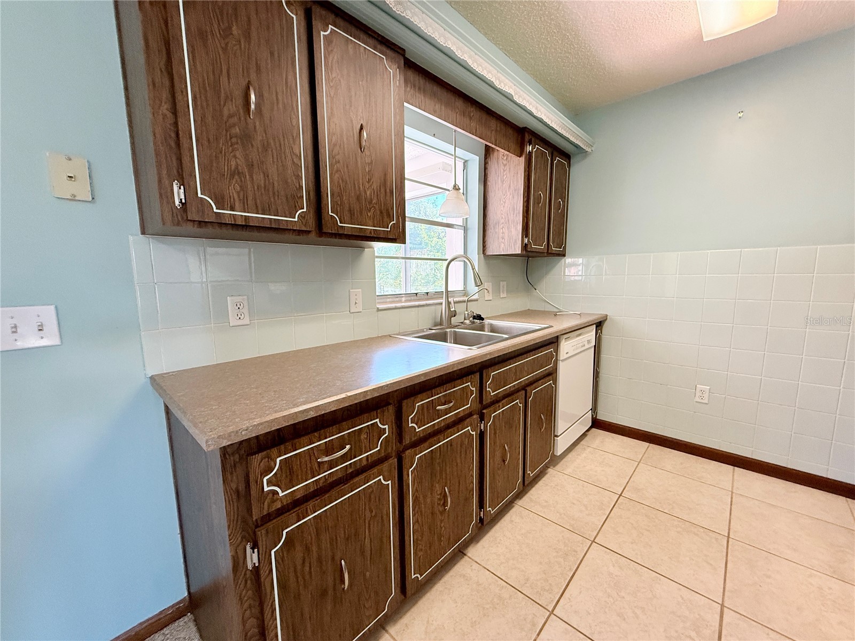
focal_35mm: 14
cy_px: 320
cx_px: 428
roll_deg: +0.5
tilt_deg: -7.6
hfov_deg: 102.1
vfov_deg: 85.7
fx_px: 346
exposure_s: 1/120
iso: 250
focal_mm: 2.22
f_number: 2.2
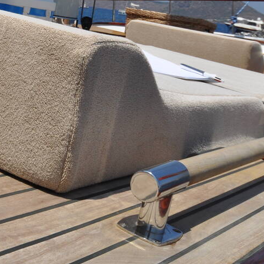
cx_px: -46
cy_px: -5
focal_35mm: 71
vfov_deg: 23.1
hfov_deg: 22.4
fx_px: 616
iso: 200
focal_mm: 17
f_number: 11
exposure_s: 1/500
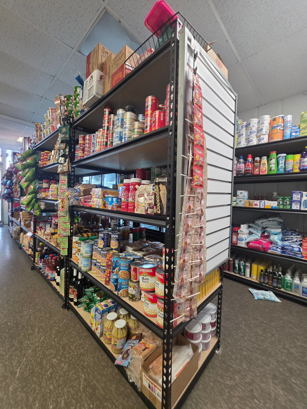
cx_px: 154
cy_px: 204
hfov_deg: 89.9
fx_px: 154
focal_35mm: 13
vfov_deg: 106.2
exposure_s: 1/120
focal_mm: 2.2
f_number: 1.9
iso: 250
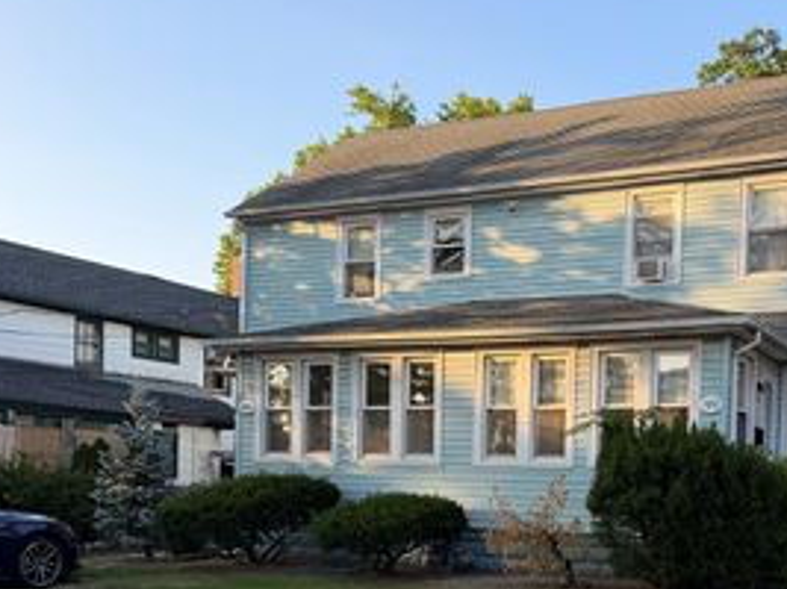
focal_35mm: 45
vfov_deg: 31.0
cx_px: 595
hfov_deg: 40.8
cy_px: 508
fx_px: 1023
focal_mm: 6.76
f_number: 1.78
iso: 100
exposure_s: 1/840
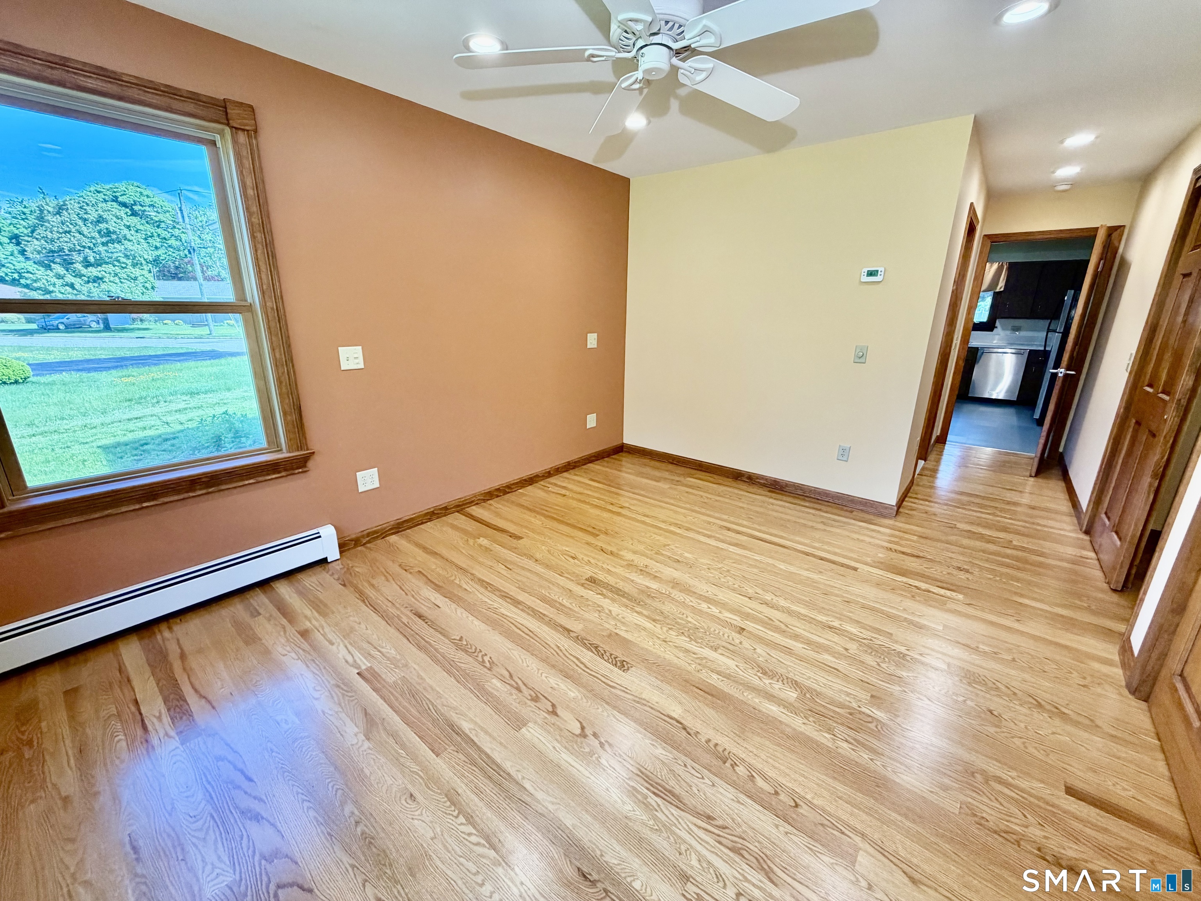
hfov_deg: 102.1
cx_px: 600
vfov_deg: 85.7
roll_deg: -0.8
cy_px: 450
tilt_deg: -16.1
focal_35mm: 14
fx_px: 486
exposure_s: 1/120
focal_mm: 2.22
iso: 200
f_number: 2.2
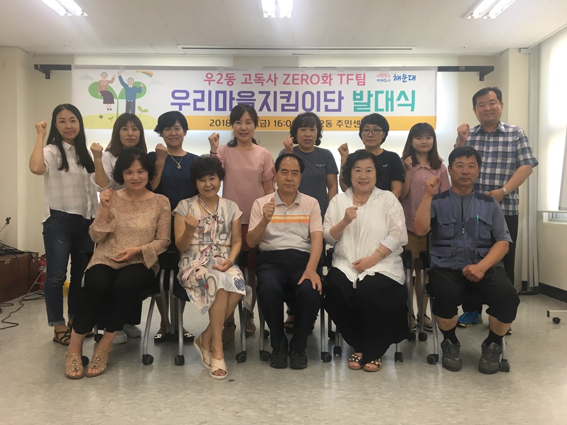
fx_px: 475
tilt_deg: -0.3
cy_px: 212
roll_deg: +0.1
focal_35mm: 29
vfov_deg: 48.2
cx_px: 284
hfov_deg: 61.7
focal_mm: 4.15
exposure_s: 1/30
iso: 25
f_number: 2.2
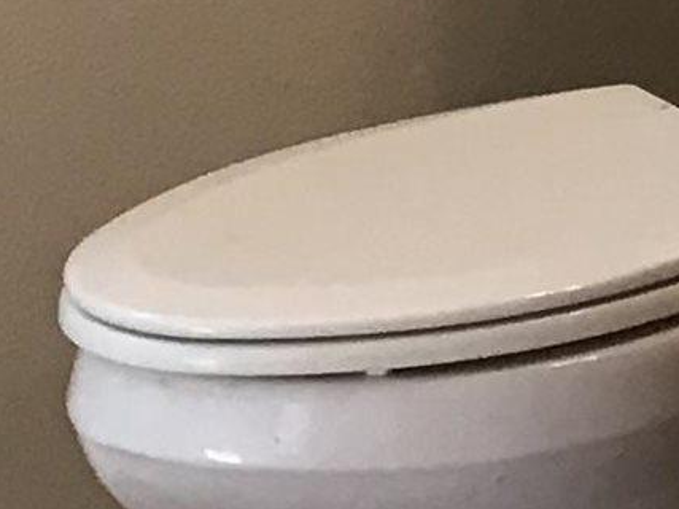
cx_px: 1571
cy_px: -584
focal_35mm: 223
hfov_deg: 8.2
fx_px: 4373
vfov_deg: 6.4
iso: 25
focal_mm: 3.3
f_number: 2.4
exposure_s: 1/40
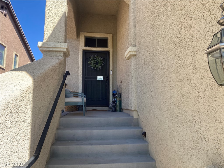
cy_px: 84
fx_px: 168
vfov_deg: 53.1
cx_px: 112
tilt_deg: +4.5
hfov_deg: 67.3
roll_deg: +1.4
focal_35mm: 26
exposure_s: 1/1082
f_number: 1.8
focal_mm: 4.25
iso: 32
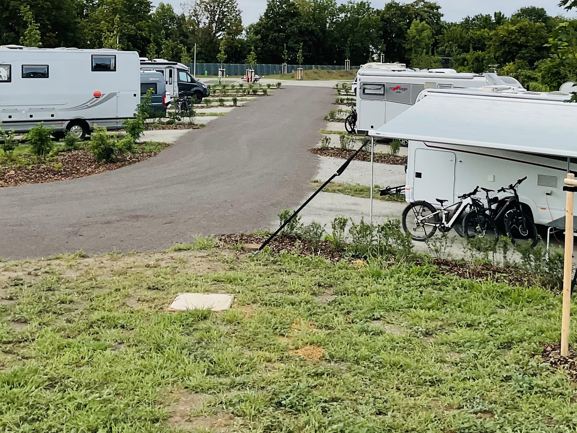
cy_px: 72
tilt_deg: -1.1
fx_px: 867
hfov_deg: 36.8
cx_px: 319
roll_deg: -1.9
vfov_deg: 27.3
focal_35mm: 52
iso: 16
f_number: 1.8
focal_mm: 3
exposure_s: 1/1451
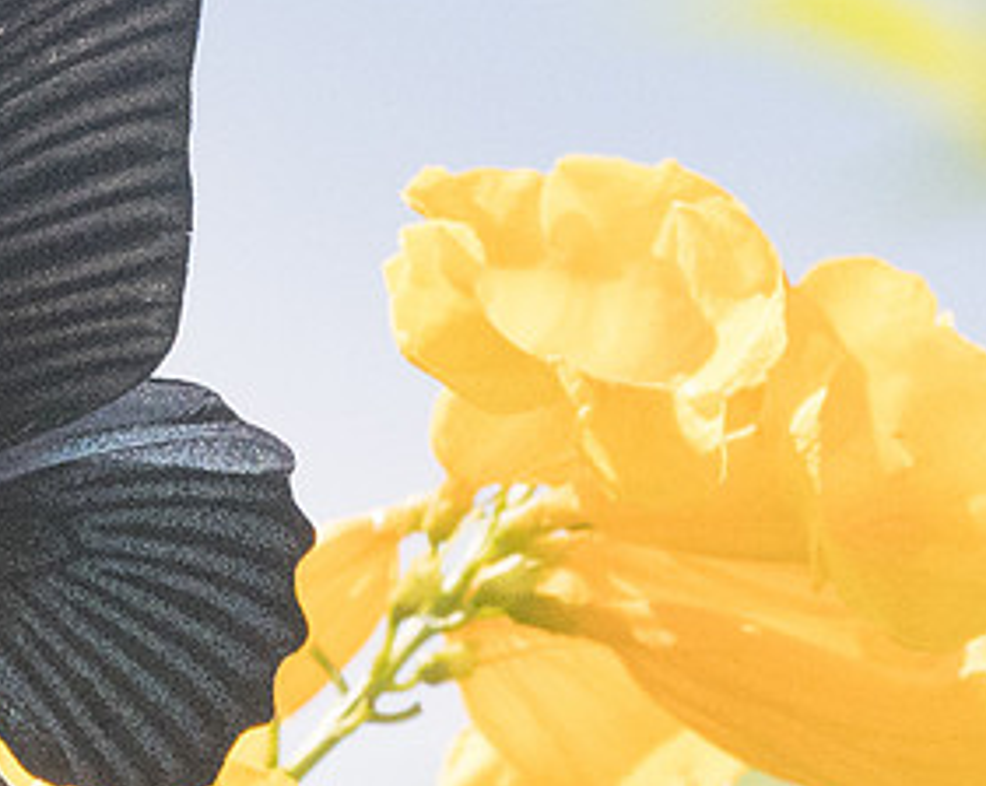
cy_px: 637
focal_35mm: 1398
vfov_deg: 1.1
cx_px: -135
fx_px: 40740
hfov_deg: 1.4
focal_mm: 150
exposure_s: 1/6400
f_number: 7.1
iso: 1000
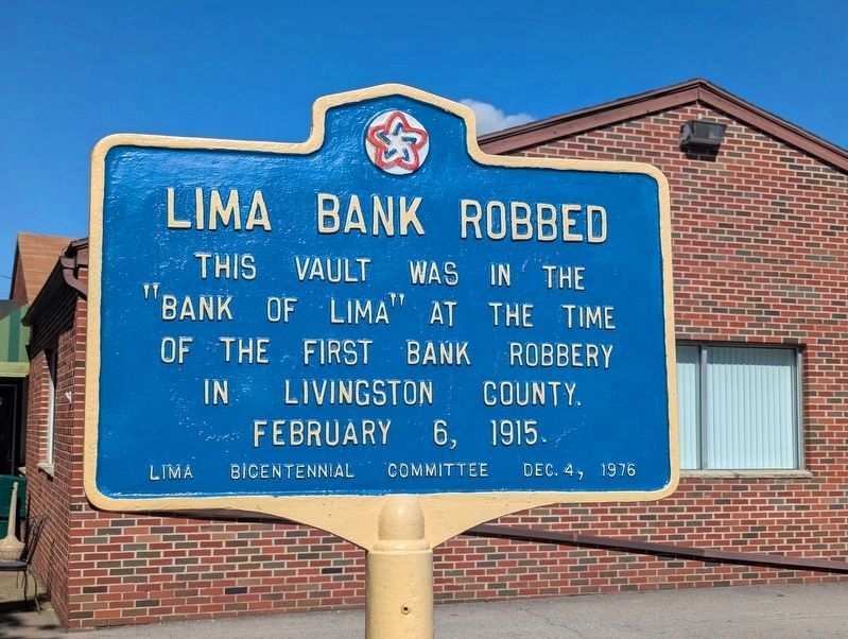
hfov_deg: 39.6
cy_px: 320
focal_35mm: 48
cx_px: 424
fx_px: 1178
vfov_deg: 30.4
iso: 45
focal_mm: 6.81
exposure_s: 1/4000
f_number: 1.85
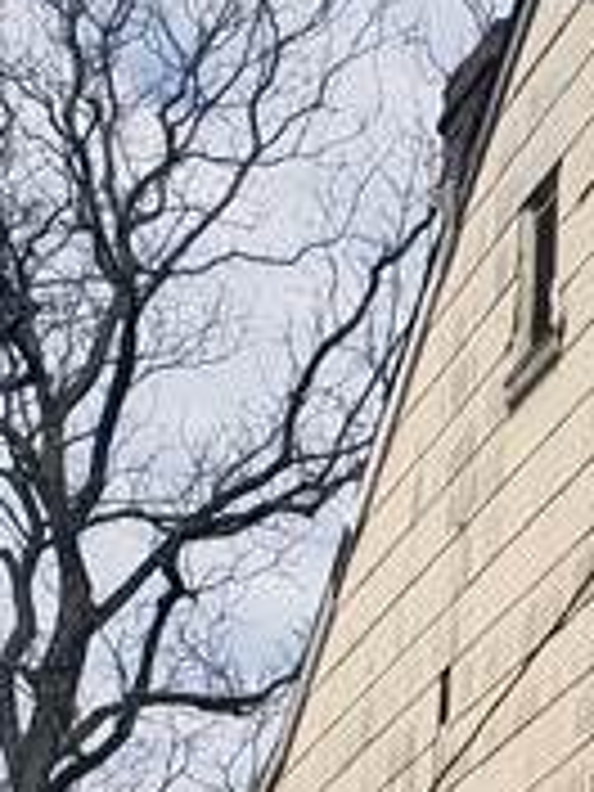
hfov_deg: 8.9
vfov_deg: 12.2
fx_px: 3455
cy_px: 1318
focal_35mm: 151
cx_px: 1436
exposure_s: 1/1570
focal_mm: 4.3
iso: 50
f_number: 2.4
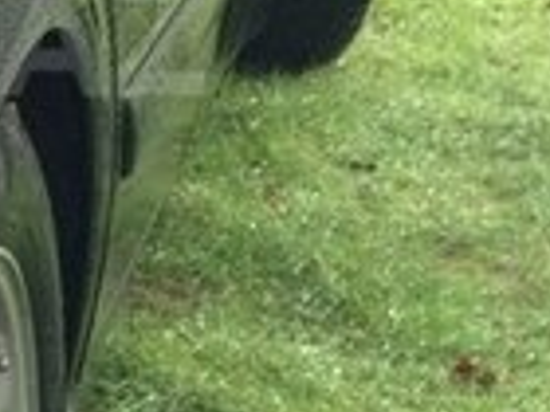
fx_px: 2479
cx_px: -196
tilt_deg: -13.4
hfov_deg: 12.2
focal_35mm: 156
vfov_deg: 9.5
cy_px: 37
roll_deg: -1.4
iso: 125
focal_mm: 4.12
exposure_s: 1/20
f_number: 2.4
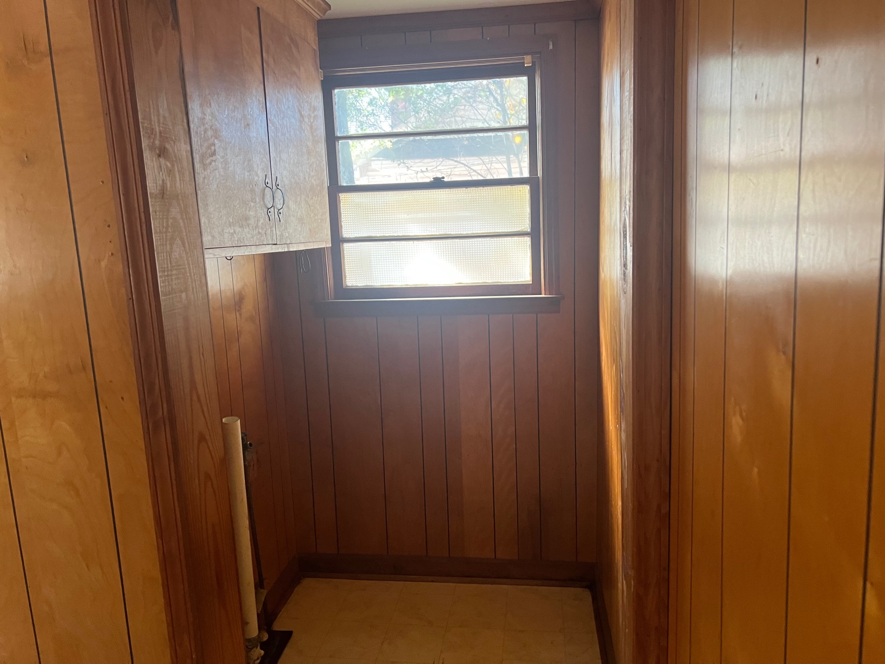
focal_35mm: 26
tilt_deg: -9.5
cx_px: 442
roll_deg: +3.3
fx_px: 665
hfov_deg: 67.3
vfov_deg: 53.1
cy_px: 332
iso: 200
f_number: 1.5
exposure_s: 1/60
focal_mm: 5.7
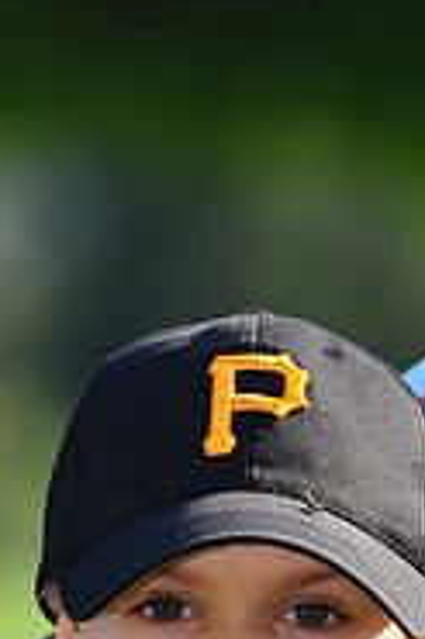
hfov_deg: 2.2
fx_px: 11141
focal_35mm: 628
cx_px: 166
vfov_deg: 3.3
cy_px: 680
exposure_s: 1/800
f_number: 4
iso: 200
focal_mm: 200
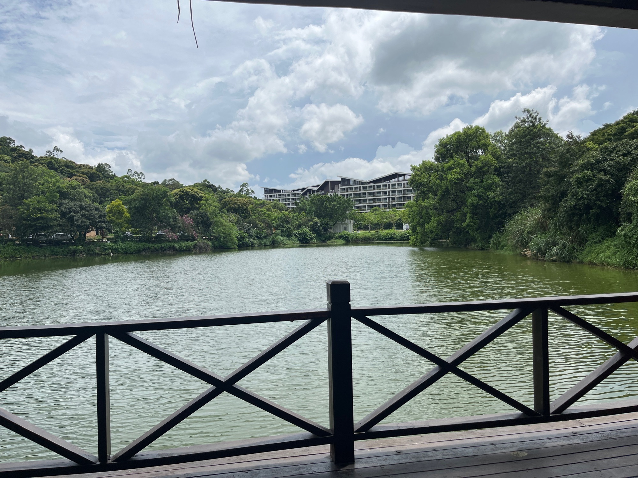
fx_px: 479
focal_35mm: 26
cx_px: 319
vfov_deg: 53.1
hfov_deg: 67.3
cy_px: 239
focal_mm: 5.1
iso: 50
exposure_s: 1/7353
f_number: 1.6
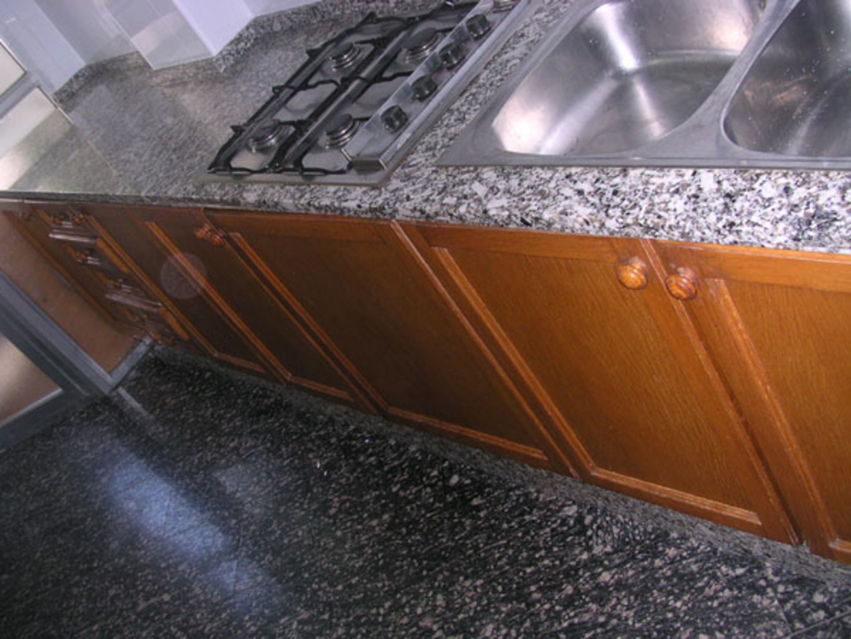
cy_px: 320
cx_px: 426
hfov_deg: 50.1
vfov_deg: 38.7
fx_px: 910
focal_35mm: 37
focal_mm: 5.6
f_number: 2.7
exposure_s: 1/60
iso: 123
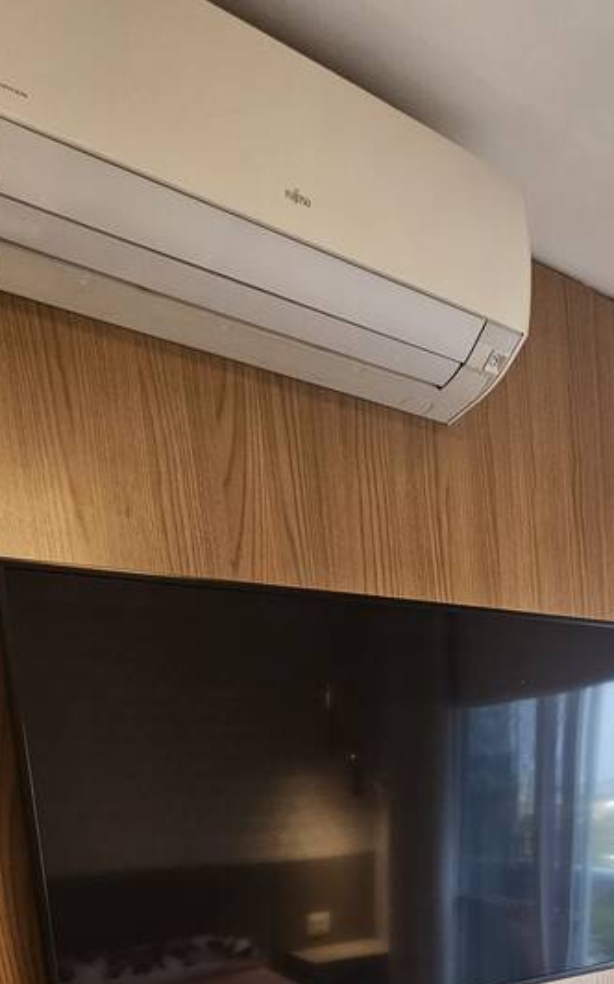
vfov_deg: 53.4
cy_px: 969
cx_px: 398
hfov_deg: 44.0
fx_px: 750
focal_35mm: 28
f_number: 2.2
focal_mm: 2.2
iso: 125
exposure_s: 1/60
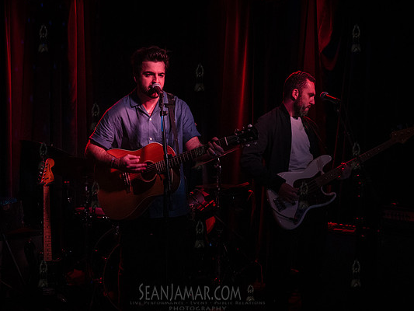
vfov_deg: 28.6
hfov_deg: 37.3
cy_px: 166
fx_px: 610
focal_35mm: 51
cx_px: 167
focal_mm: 42
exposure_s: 1/320
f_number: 3.5
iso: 8000
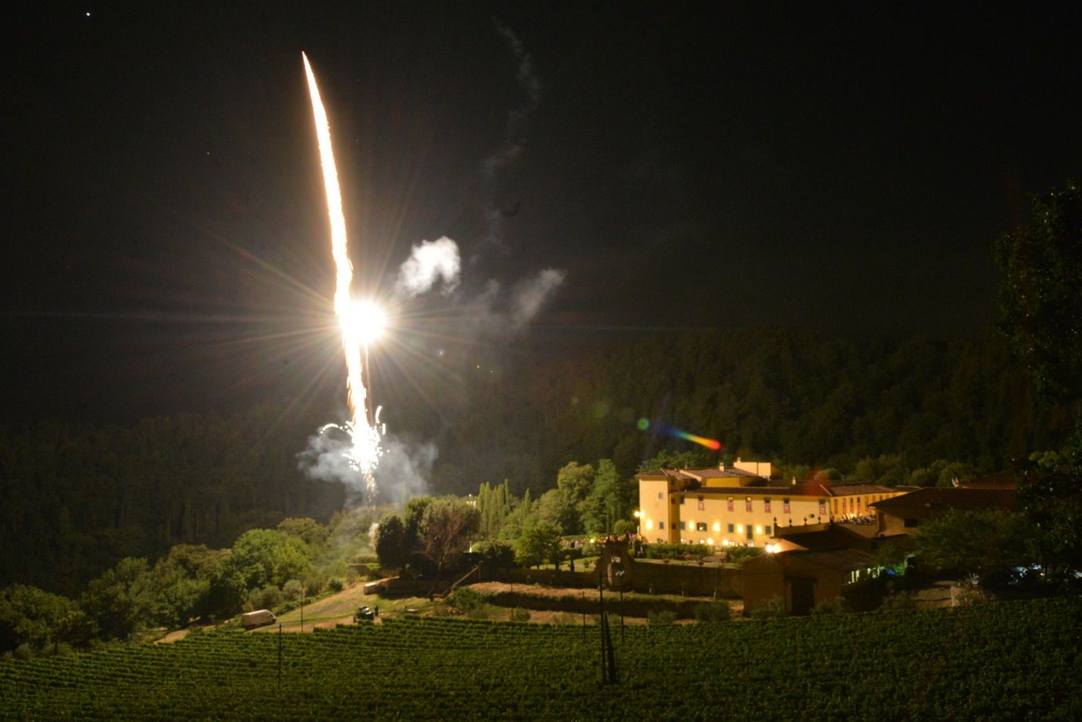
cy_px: 376
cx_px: 522
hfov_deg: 81.2
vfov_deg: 59.5
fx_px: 631
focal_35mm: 21
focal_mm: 20
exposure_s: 1.6
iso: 4000
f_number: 18
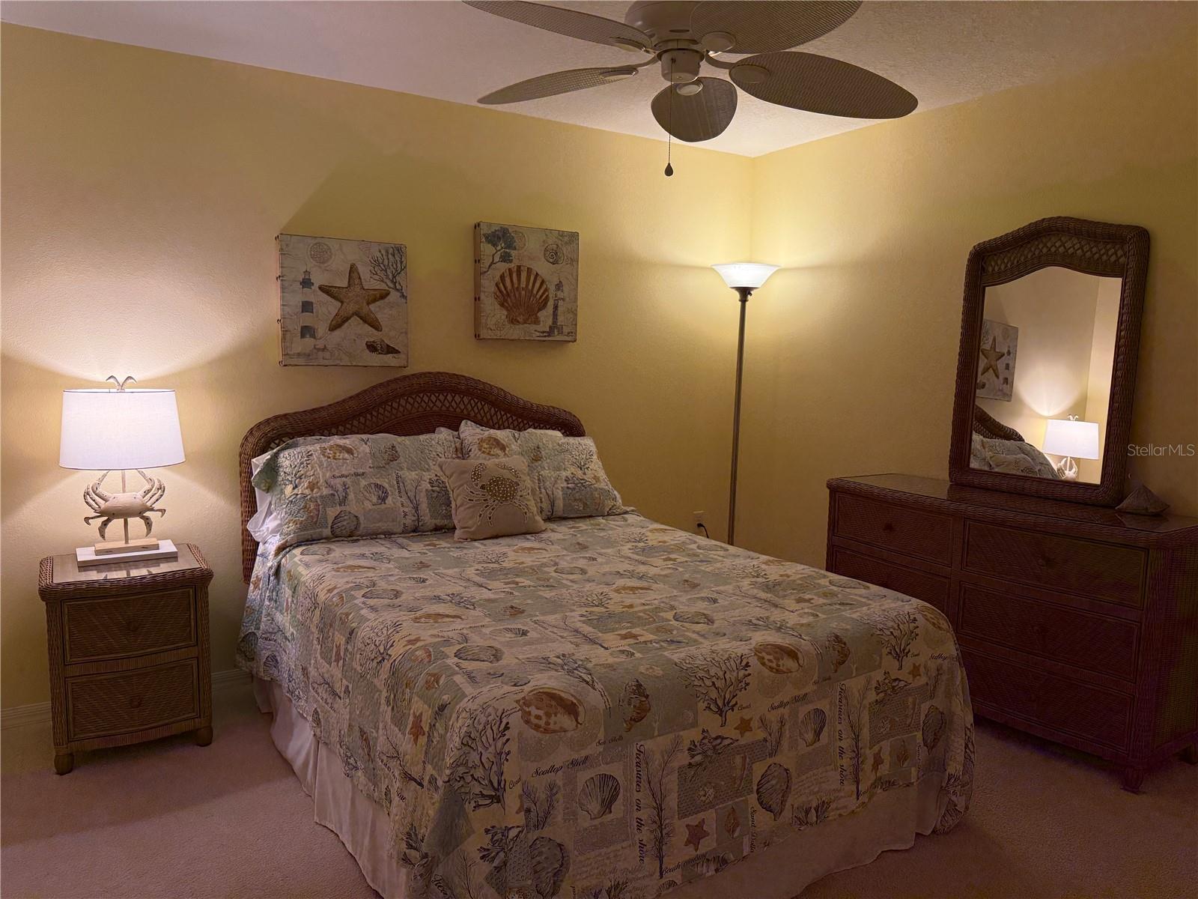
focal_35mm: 24
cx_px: 599
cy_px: 450
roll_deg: -0.9
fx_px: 831
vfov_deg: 56.8
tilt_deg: -5.7
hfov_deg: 71.6
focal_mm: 6.76
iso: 250
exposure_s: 1/120
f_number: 1.78
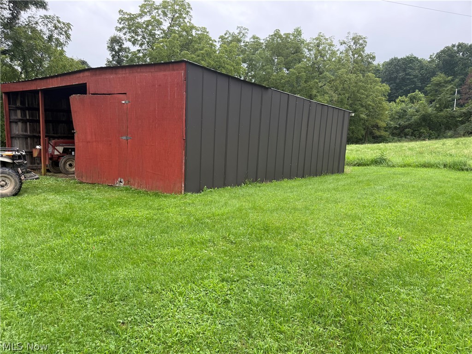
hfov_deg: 71.6
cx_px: 236
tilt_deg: -8.7
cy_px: 177
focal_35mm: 24
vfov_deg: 56.8
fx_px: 327
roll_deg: -2.7
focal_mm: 6.76
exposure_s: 1/524
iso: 100
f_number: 1.78
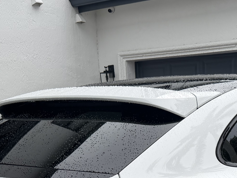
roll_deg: +1.5
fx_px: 472
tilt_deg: -15.5
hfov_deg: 27.8
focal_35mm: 69
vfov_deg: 19.3
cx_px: 178
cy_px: 244
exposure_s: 1/1139
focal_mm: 6.76
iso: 80
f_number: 1.78
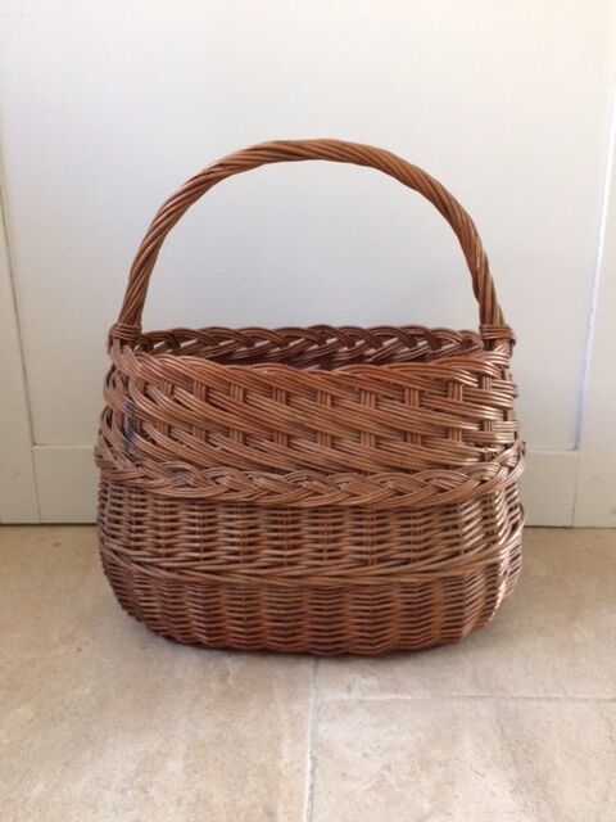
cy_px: 411
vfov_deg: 61.7
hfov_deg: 48.2
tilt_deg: -18.2
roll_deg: +0.3
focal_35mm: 29
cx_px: 308
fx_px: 688
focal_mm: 4.15
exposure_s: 1/17
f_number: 2.2
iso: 320
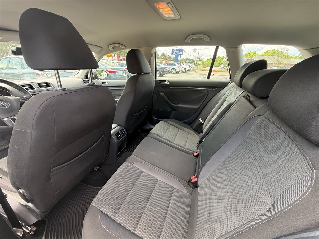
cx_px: 160
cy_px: 120
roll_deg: -4.4
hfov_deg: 102.1
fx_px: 129
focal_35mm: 14
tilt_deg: -23.0
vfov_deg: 85.7
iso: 125
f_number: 2.2
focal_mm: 2.22
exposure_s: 1/99
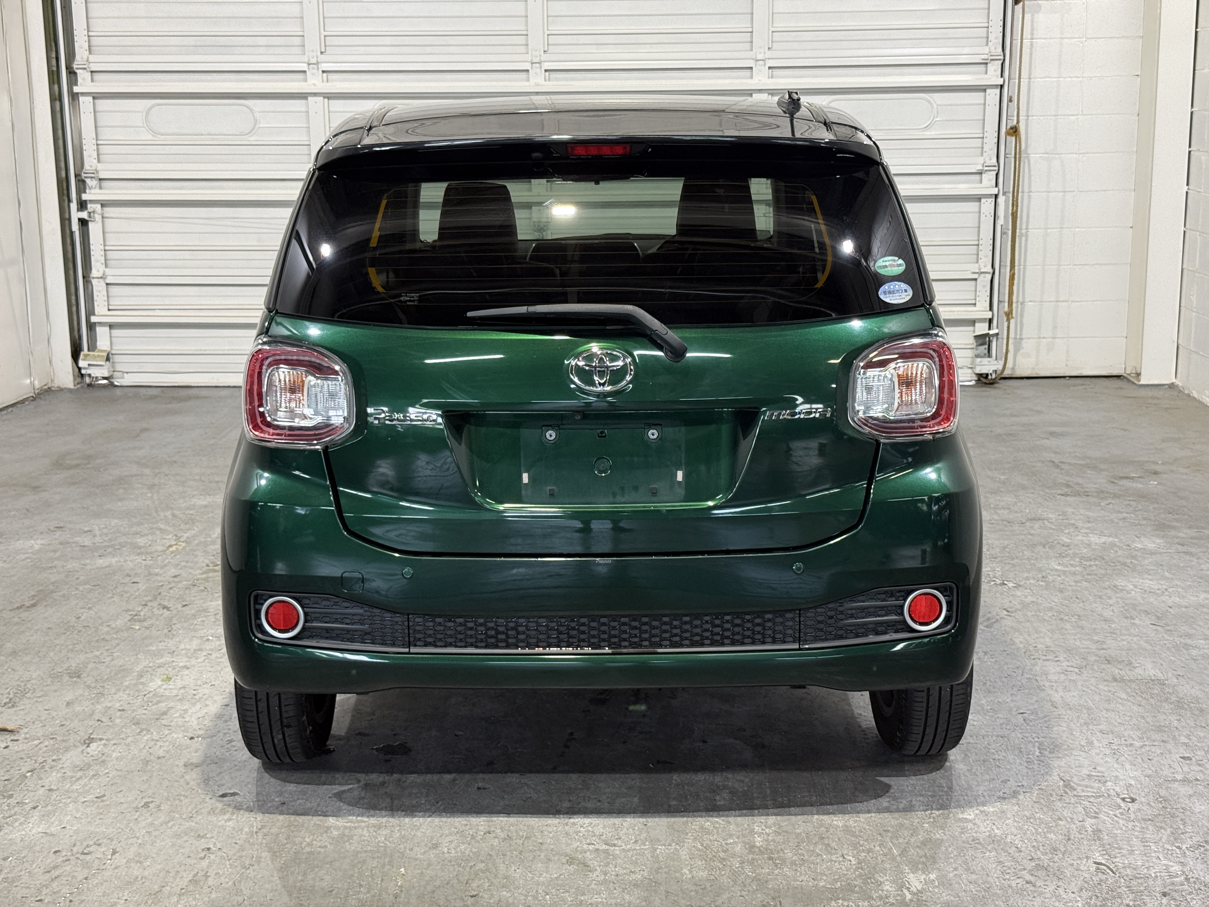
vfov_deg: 30.3
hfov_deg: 39.7
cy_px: 454
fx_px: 1676
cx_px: 604
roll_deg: -0.2
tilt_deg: -11.1
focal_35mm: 48
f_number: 1.78
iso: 250
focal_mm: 6.76
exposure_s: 1/60
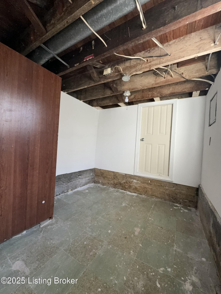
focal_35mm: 14
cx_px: 110
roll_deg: -3.7
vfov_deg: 102.1
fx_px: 119
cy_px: 147
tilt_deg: +0.8
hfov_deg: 85.7
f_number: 2.2
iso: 125
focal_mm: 2.22
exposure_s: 1/99
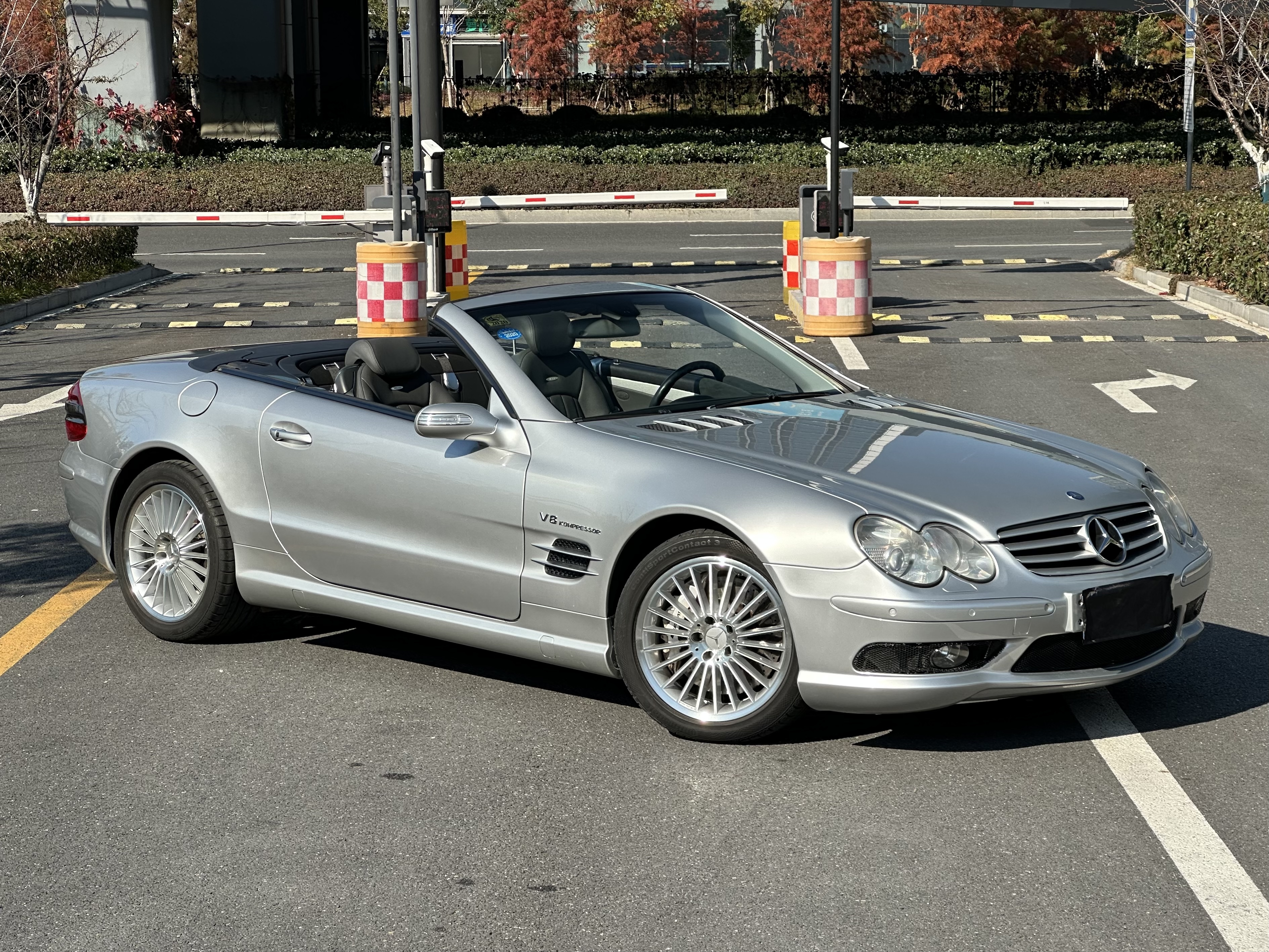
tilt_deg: -6.9
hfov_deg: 25.3
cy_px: 476
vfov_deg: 19.1
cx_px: 634
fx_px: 2823
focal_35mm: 77
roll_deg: +0.3
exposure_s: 1/208
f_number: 2.8
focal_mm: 9
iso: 32
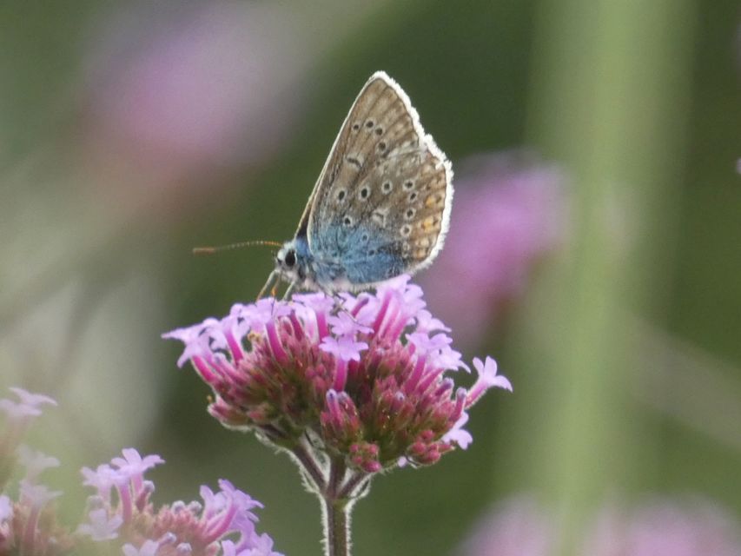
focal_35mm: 661
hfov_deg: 3.0
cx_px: 370
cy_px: 278
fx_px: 14152
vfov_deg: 2.3
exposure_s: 1/100
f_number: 5.6
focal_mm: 118.5
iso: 320
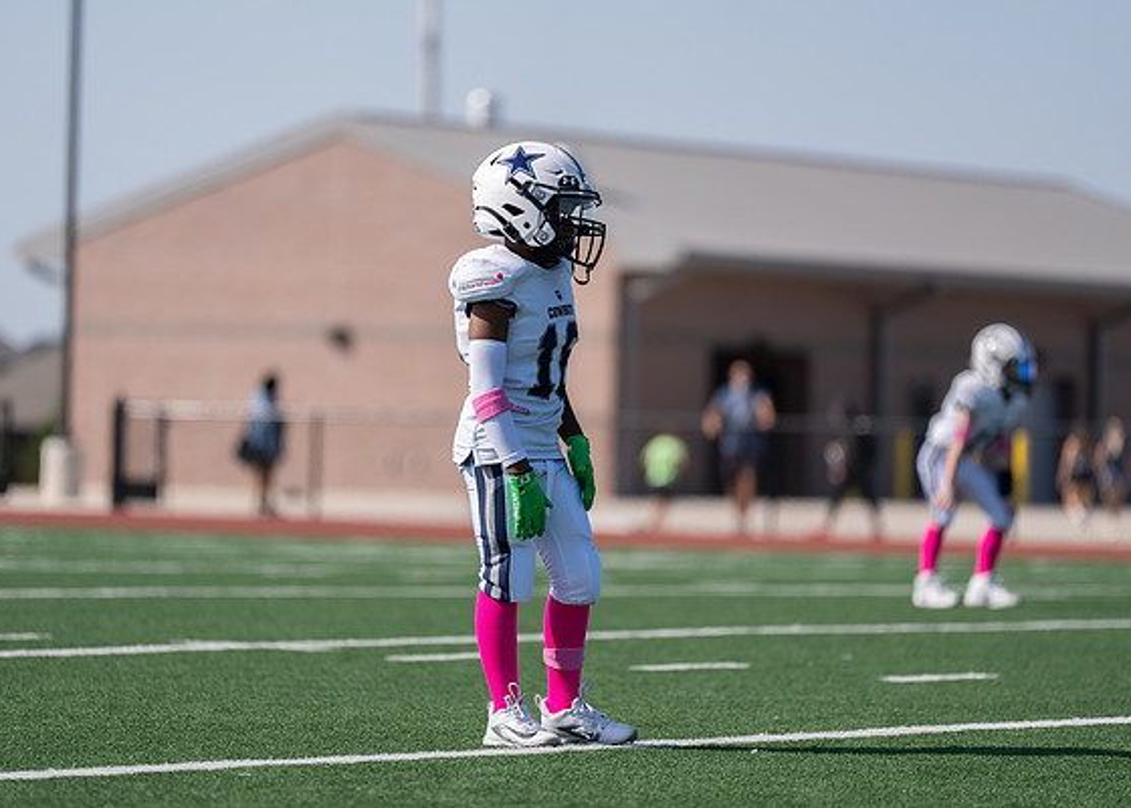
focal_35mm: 217
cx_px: 555
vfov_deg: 6.6
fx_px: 6970
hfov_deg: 9.3
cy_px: 396
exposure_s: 1/2500
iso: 100
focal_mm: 200
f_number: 2.8
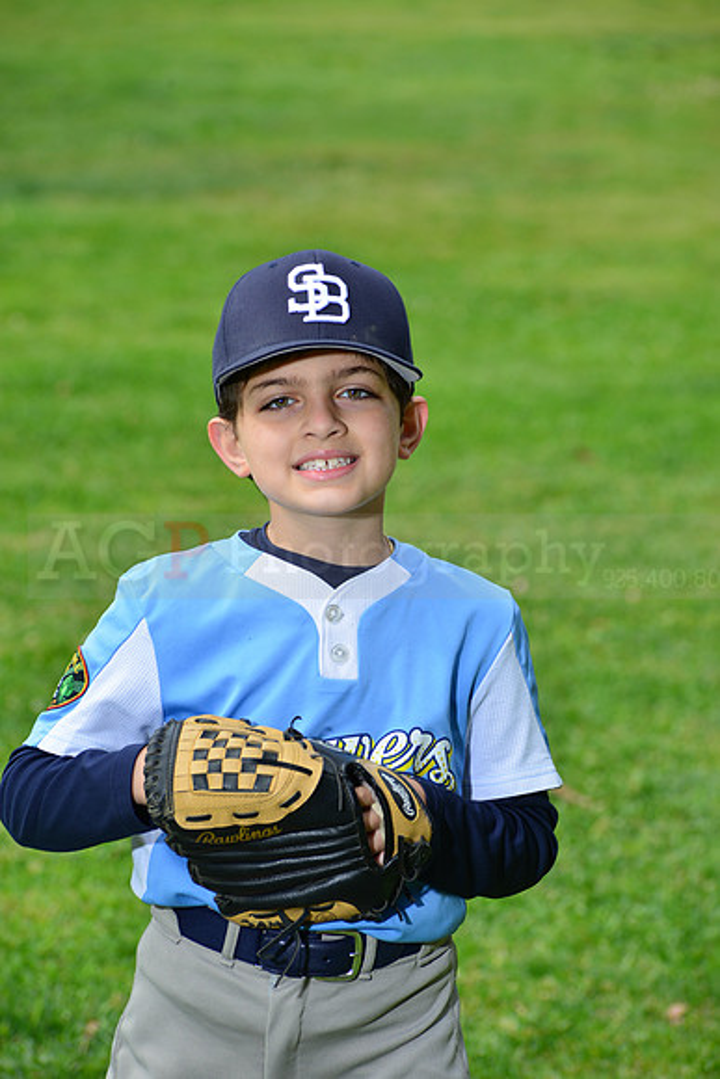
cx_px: 360
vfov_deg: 11.1
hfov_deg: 7.4
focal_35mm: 185
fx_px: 5546
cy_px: 540
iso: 160
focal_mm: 185
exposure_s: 1/200
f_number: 10
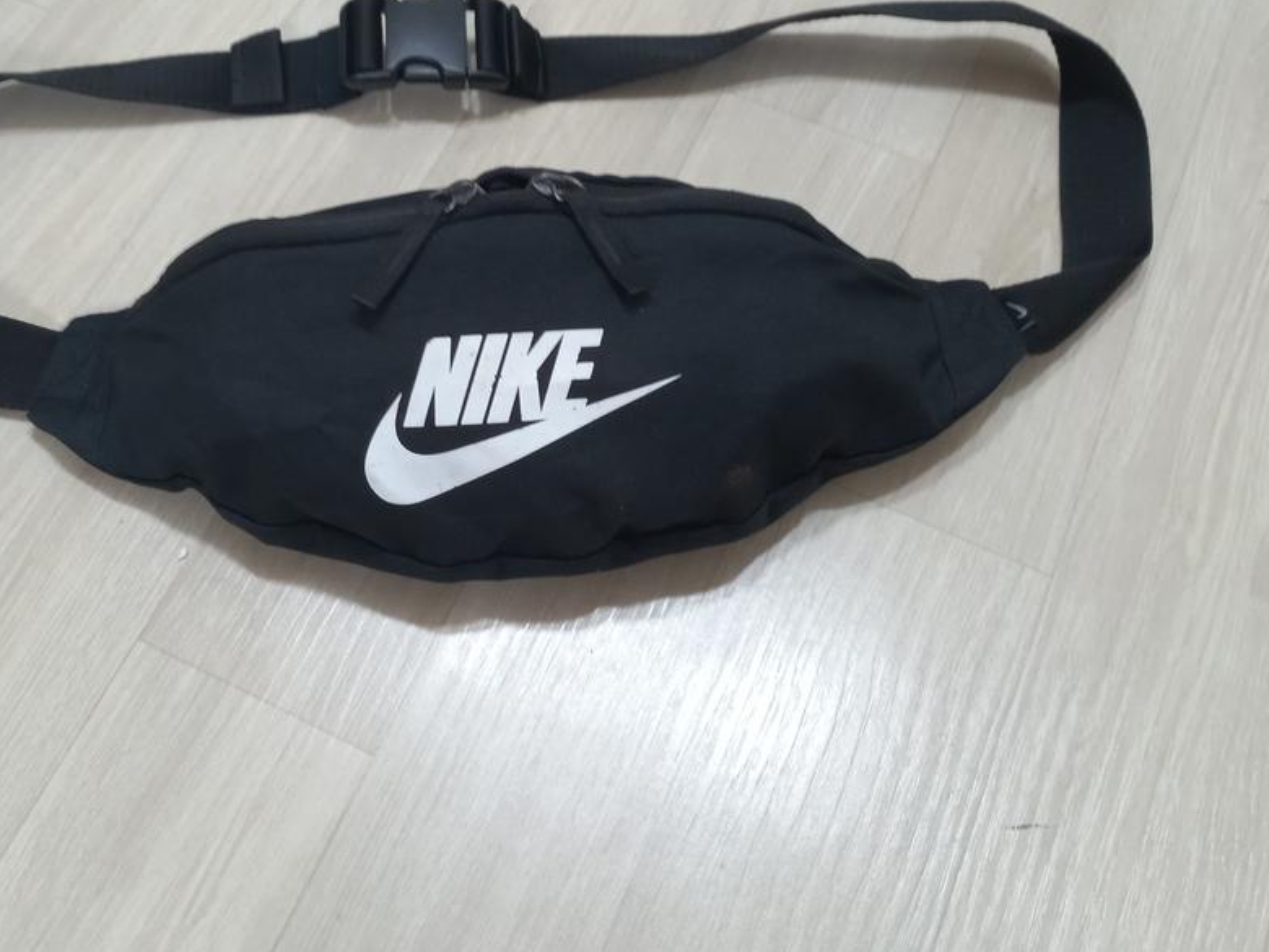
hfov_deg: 45.7
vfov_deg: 34.8
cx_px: 558
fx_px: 1503
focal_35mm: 41
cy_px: 306
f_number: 1.8
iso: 100
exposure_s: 1/60
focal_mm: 4.6
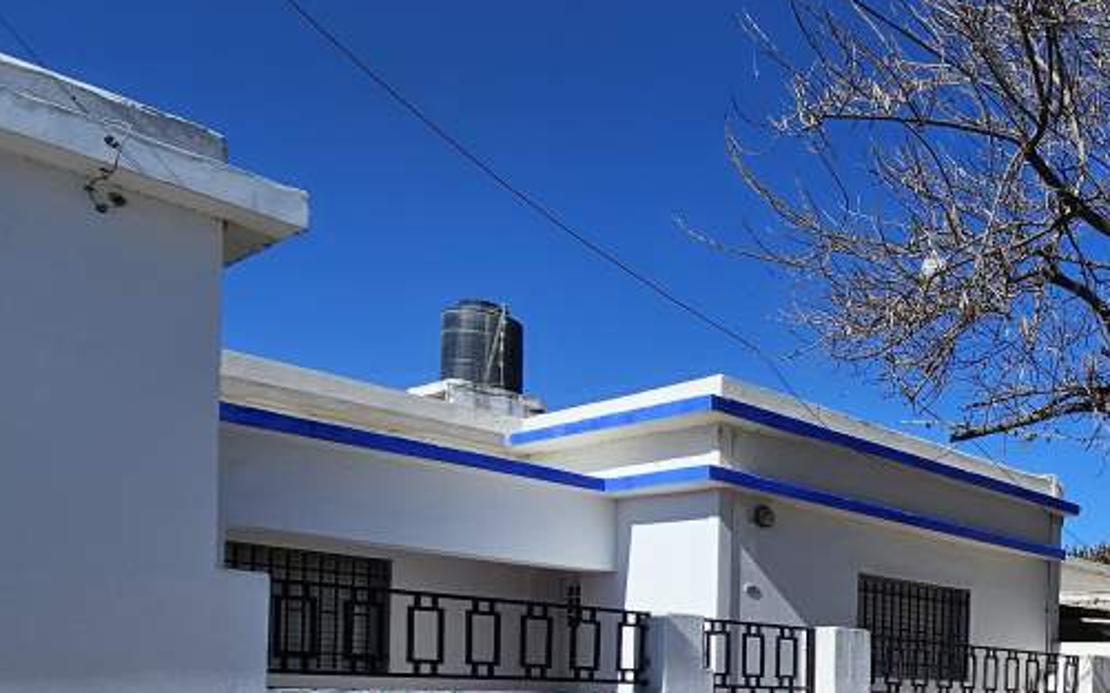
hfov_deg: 43.8
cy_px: 726
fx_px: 998
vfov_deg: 34.1
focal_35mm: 33
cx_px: 1239
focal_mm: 2.2
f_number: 2.2
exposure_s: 1/3333
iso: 50
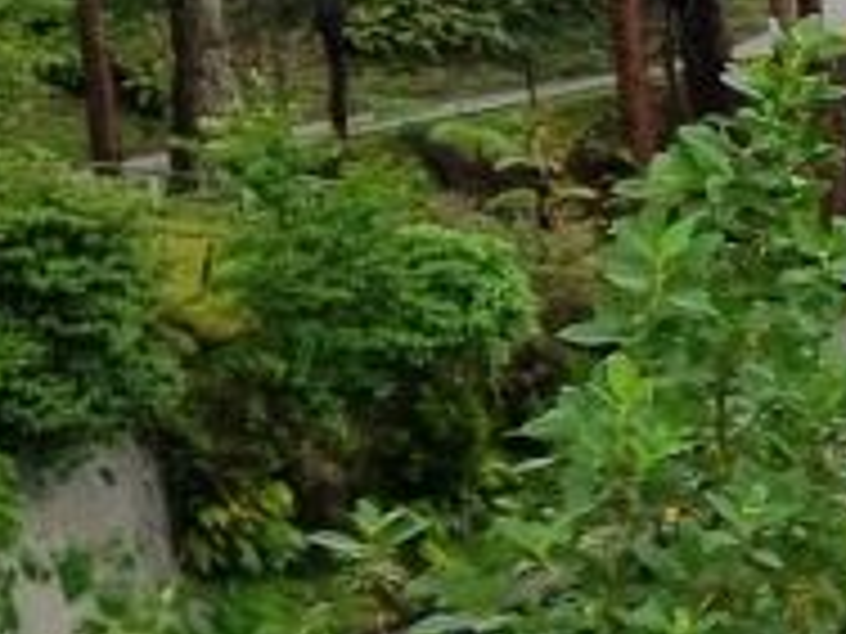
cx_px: 2617
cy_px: 18
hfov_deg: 8.6
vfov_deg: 7.8
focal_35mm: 189
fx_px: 4619
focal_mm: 5.4
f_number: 1.8
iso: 50
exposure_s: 1/1228
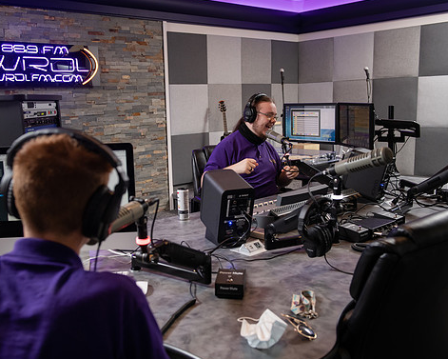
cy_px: 182
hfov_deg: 48.9
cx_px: 193
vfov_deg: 40.1
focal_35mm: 37
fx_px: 491
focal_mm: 32
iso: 1250
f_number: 4
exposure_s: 1/125
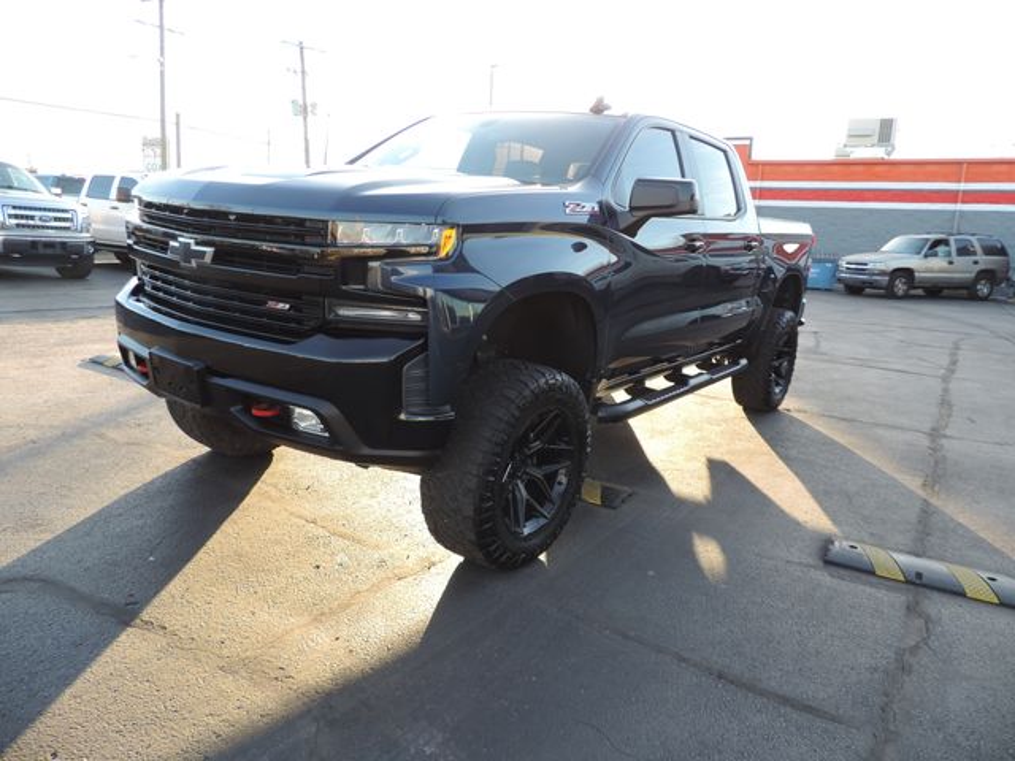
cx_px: 508
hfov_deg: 71.6
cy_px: 380
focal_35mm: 24
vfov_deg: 56.8
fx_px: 704
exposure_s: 1/100
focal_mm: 4.3
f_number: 3
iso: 80
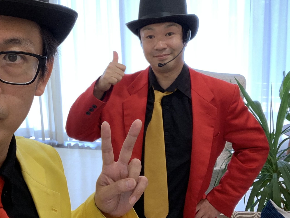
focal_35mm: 51
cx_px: 84
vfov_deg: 28.4
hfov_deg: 36.9
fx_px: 427
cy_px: 80
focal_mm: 2.87
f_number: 2.2
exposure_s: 1/50
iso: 80
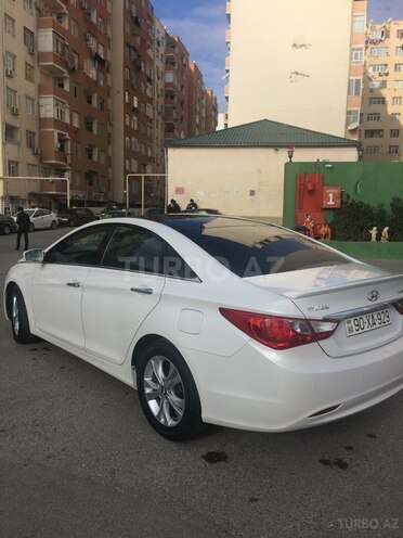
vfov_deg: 61.7
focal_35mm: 29
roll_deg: -0.4
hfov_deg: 48.2
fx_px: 450
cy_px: 269
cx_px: 202
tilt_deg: -7.8
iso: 32
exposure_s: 1/2933
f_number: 2.2
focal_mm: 4.15
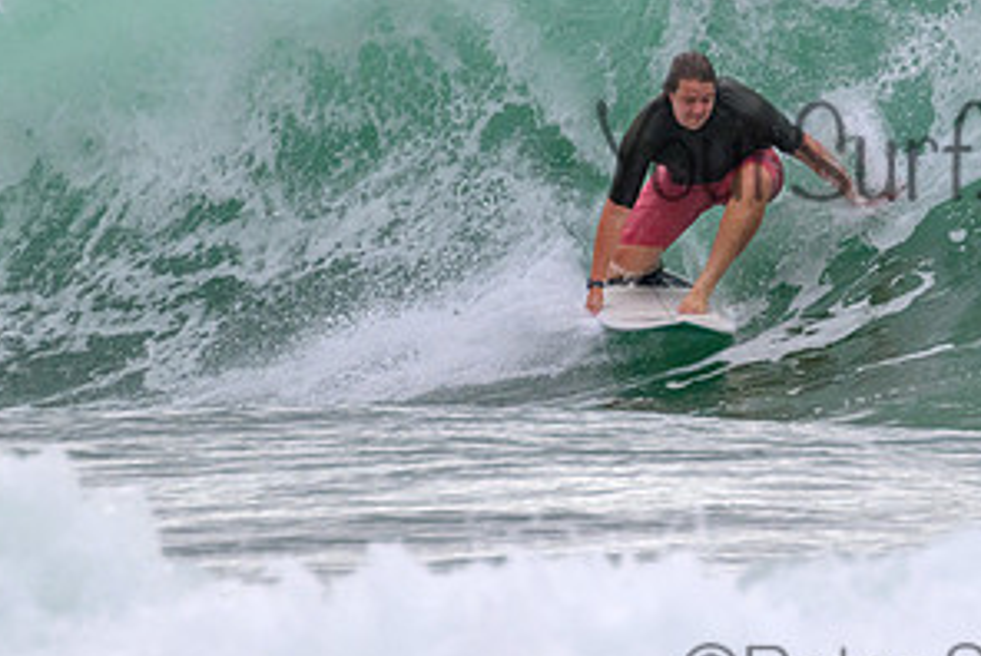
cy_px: 124
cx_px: 938
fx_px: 42687
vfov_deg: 0.9
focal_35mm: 1565
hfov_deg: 1.3
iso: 2000
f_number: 11
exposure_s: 1/2000
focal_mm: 800
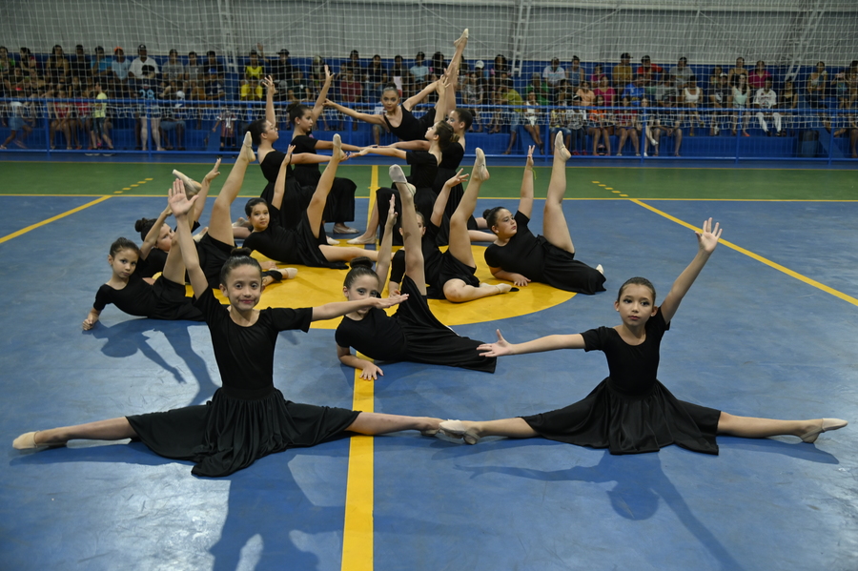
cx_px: 429
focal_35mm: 38
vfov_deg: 35.0
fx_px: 905
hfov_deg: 50.7
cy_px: 286
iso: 2000
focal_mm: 38
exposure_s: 1/60
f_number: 4
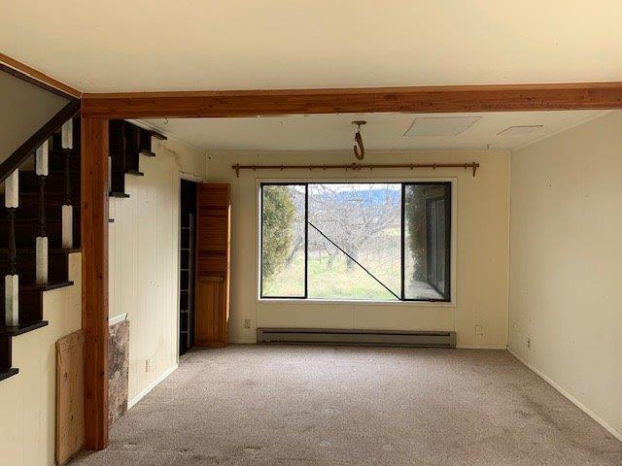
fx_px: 467
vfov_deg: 53.1
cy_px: 233
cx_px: 311
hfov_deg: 67.3
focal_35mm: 26
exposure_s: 1/121
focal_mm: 4.25
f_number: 1.8
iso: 50
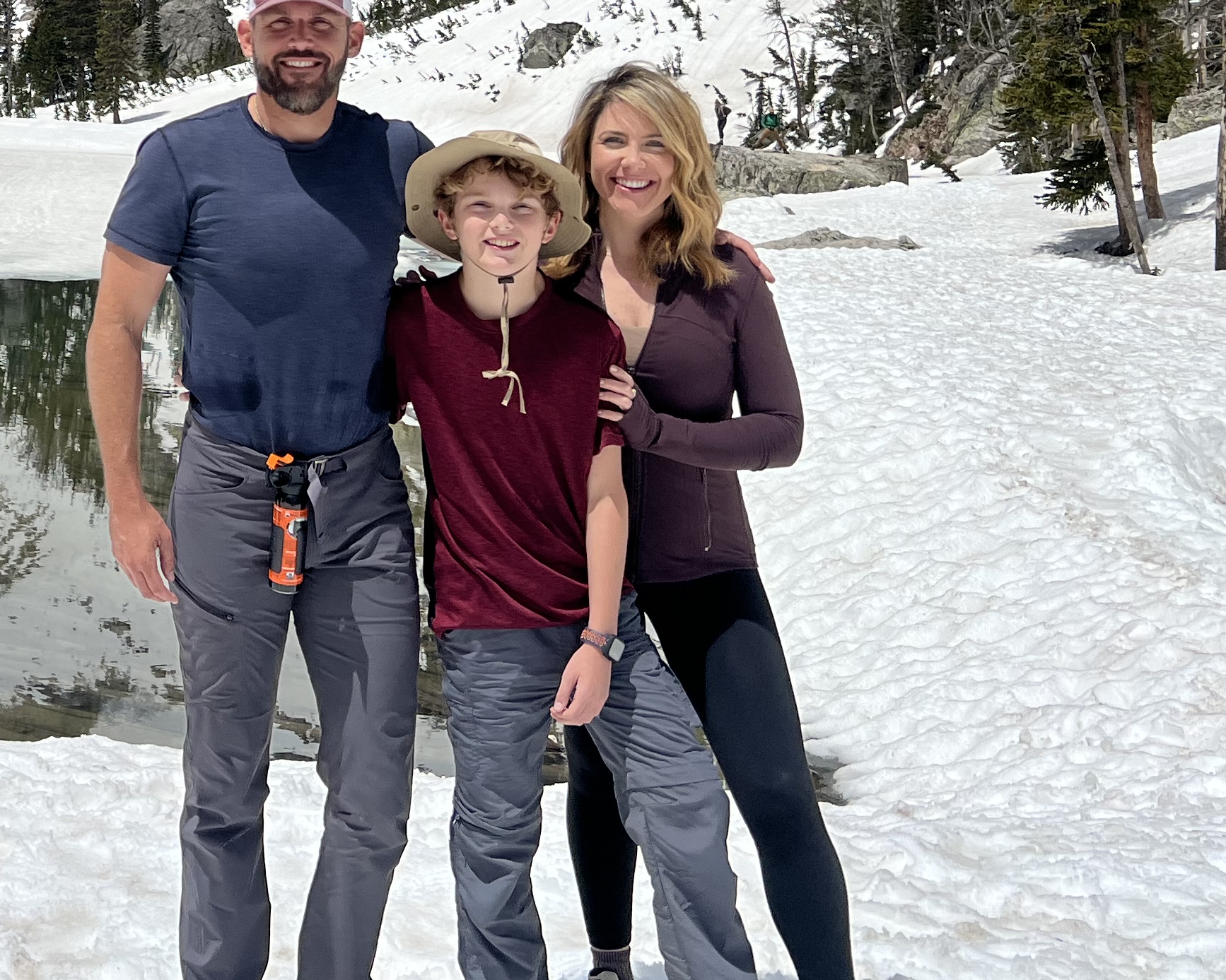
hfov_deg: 29.4
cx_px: -65
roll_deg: -3.2
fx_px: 2141
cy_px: -28
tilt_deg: +3.0
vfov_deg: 24.5
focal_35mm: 59
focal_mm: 5.7
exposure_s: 1/12658
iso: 50
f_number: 1.5
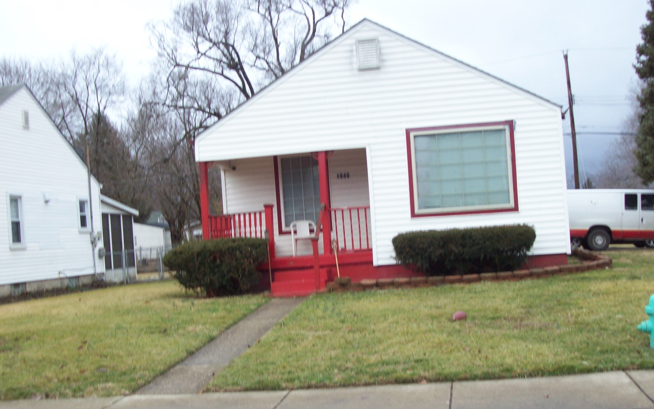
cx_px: 327
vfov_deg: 26.8
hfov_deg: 41.8
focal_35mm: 48
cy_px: 242
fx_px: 856
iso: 80
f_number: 3
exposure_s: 1/77.7
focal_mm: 7.6
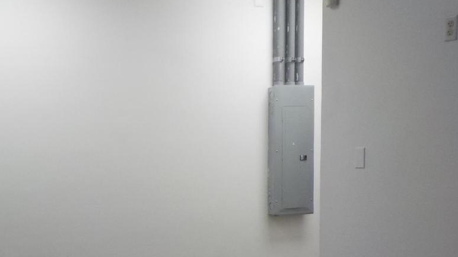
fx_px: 741
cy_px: 255
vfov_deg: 19.2
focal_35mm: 61
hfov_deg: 33.4
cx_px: 94
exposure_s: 1/40
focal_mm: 4.1
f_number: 3.3
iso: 125
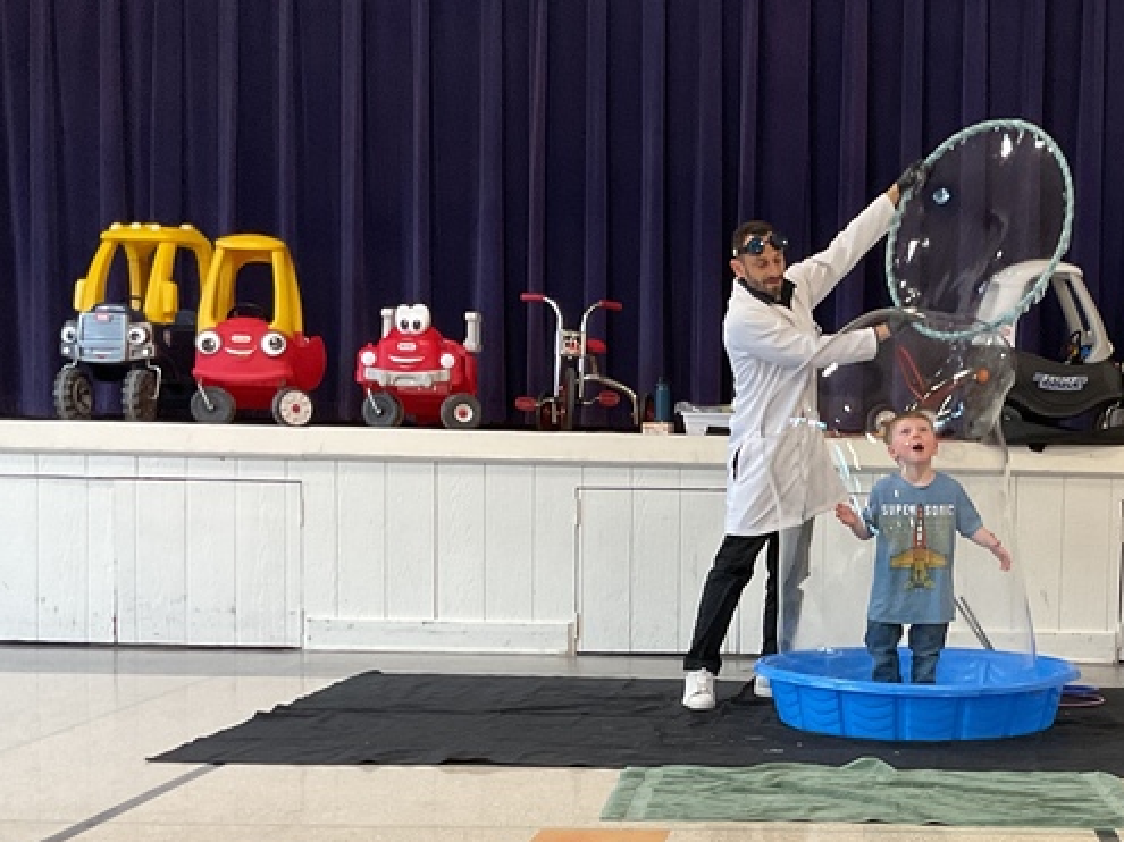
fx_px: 1948
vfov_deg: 24.3
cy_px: 581
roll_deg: -1.4
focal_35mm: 60
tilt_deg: -3.8
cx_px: 963
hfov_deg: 31.0
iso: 100
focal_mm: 3
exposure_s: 1/60
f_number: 1.8
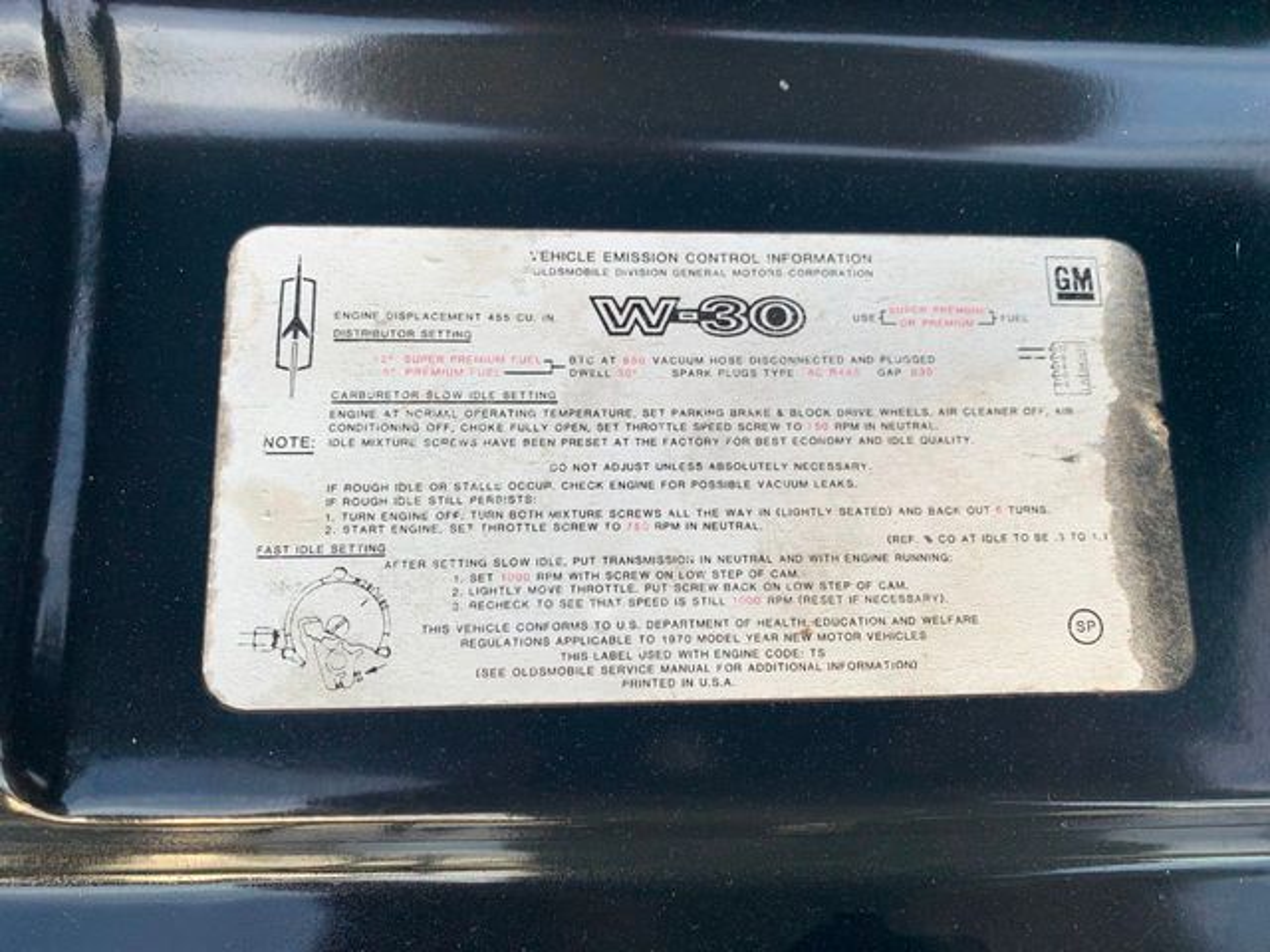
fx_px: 954
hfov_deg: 67.3
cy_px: 476
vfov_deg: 53.1
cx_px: 635
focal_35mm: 26
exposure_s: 1/259
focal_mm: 4.25
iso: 25
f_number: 1.8
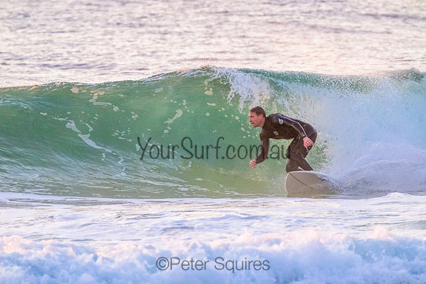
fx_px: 9468
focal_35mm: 800
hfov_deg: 2.6
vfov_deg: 1.7
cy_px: 142
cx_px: 213
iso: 11400
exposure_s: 1/800
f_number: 11
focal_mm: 800
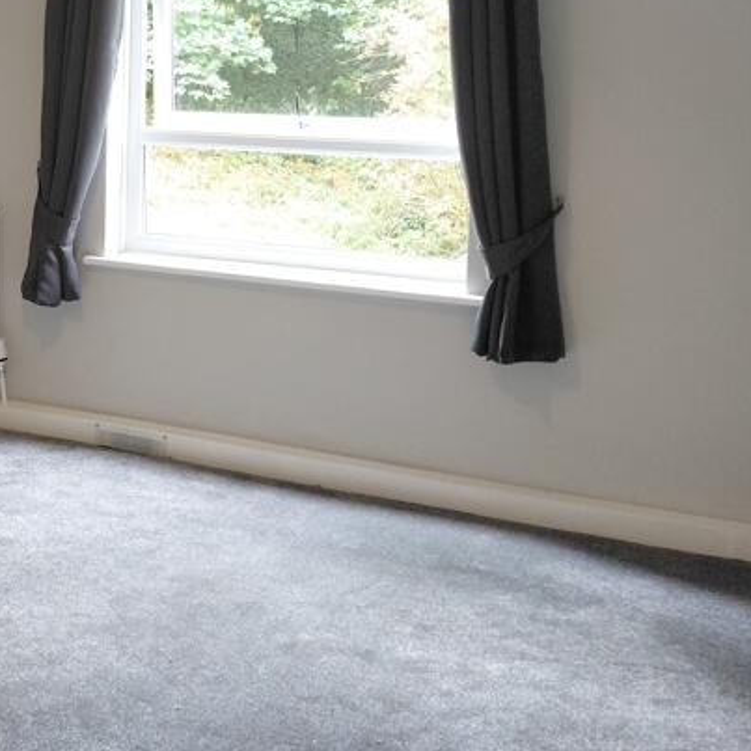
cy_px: 169
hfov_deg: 32.6
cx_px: 96
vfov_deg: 33.2
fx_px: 1227
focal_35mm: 50
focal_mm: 4.69
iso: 250
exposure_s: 1/100
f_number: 1.8
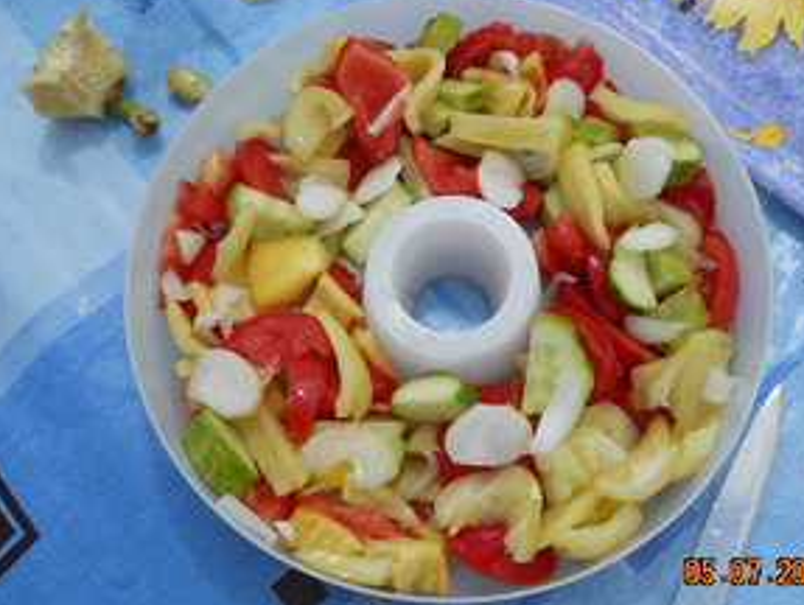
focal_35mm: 50
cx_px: 479
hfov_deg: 38.0
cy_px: 281
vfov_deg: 29.2
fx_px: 1163
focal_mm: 6.72
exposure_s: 1/500
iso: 80
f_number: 5.5
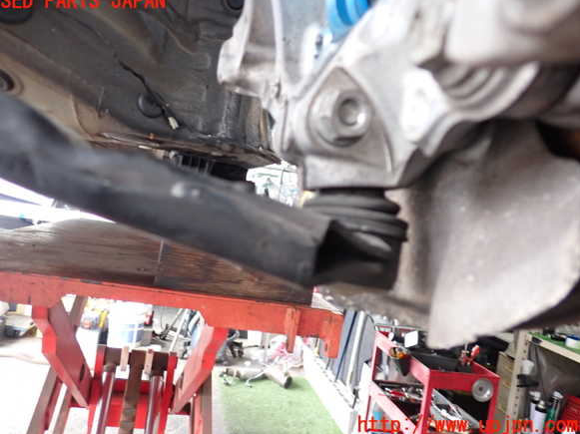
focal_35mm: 31
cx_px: 284
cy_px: 214
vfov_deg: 45.4
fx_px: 519
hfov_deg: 58.4
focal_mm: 5.4
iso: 320
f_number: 2.3
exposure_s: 1/30
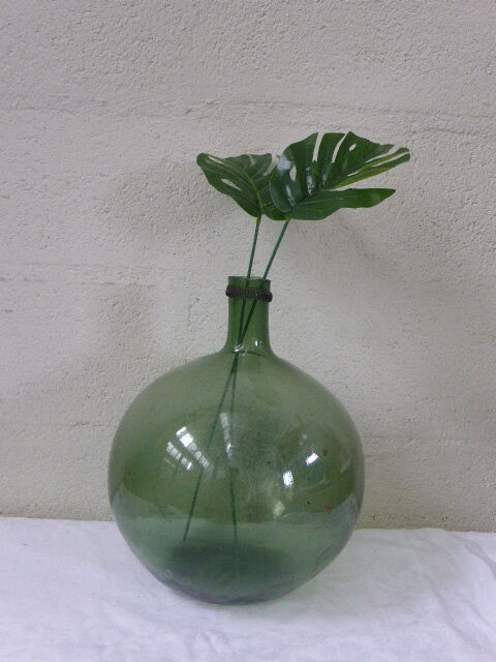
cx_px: 248
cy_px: 331
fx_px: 879
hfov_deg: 31.5
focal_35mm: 46
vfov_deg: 41.2
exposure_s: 1/40
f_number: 4.1
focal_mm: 7.9
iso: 400
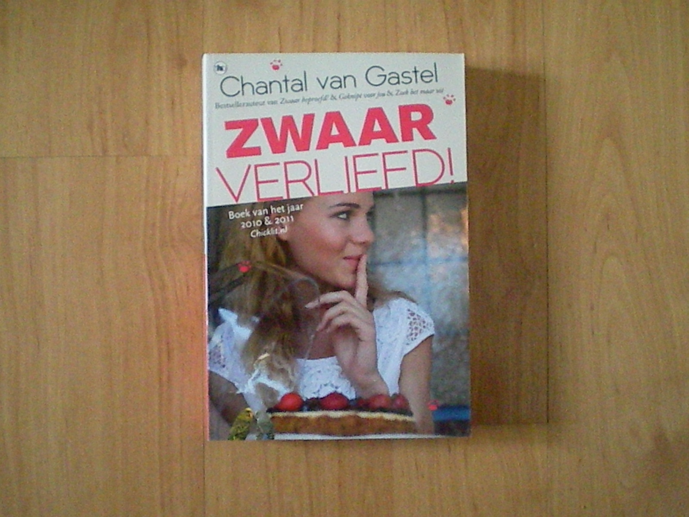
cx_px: 344
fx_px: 756
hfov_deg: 49.0
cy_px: 258
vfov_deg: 37.7
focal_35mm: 38
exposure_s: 1/67.5
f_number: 3.1
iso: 1800
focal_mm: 6.3
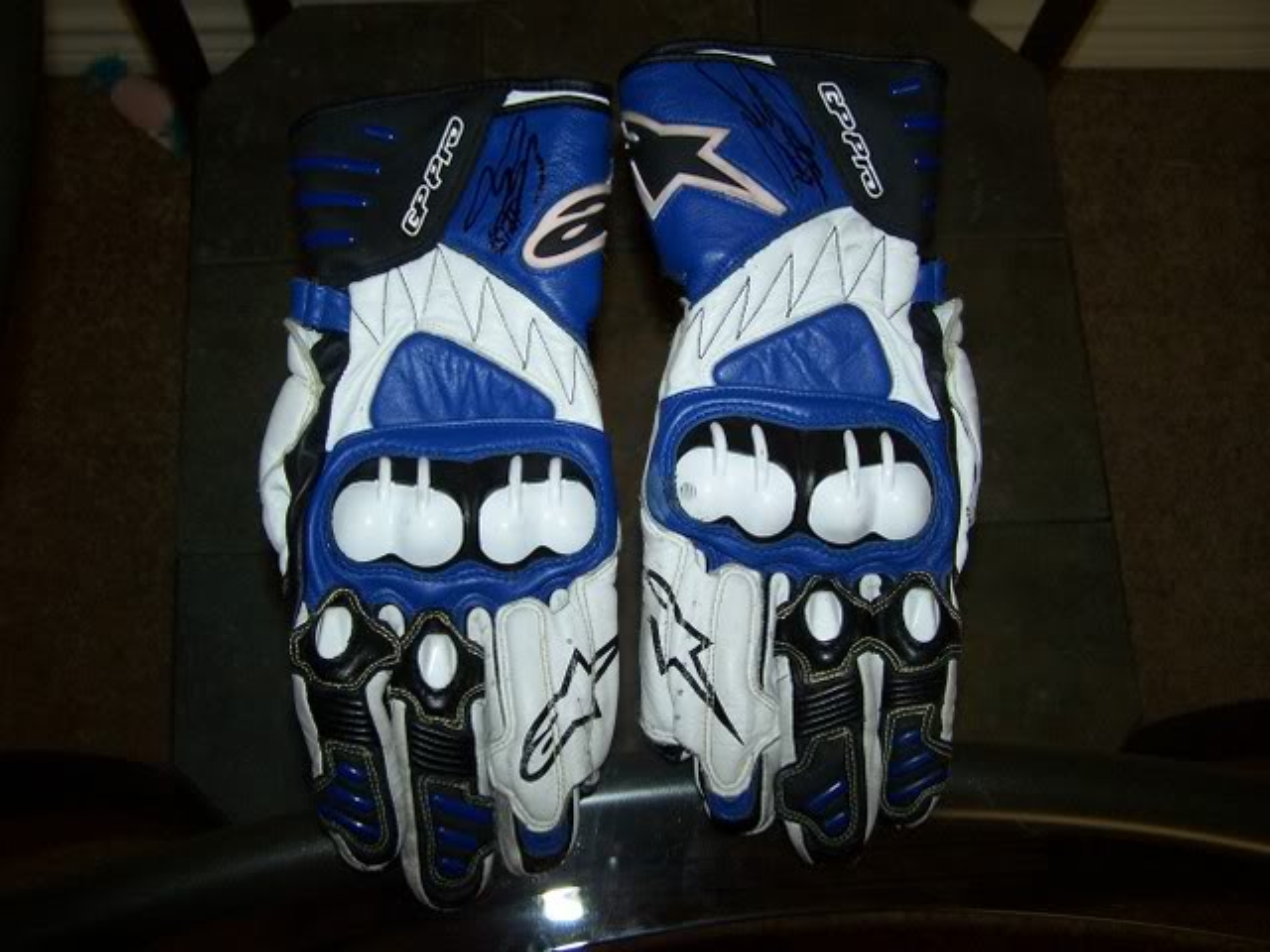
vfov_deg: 37.7
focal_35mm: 38
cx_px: 635
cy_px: 476
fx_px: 1394
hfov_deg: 49.0
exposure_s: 1/60
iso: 140
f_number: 2.8
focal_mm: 6.3
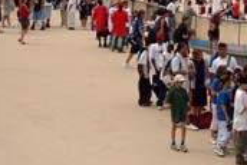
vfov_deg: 10.4
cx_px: 182
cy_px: -41
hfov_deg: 15.7
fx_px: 890
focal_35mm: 130
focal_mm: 27
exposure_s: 1/500
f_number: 11
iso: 200
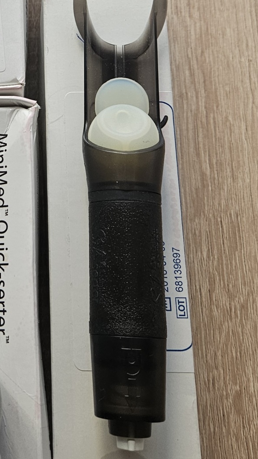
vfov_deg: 32.2
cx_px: -45
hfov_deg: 18.5
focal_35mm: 62
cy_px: 45
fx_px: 754
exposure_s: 1/180
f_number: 1.8
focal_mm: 5.4
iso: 125
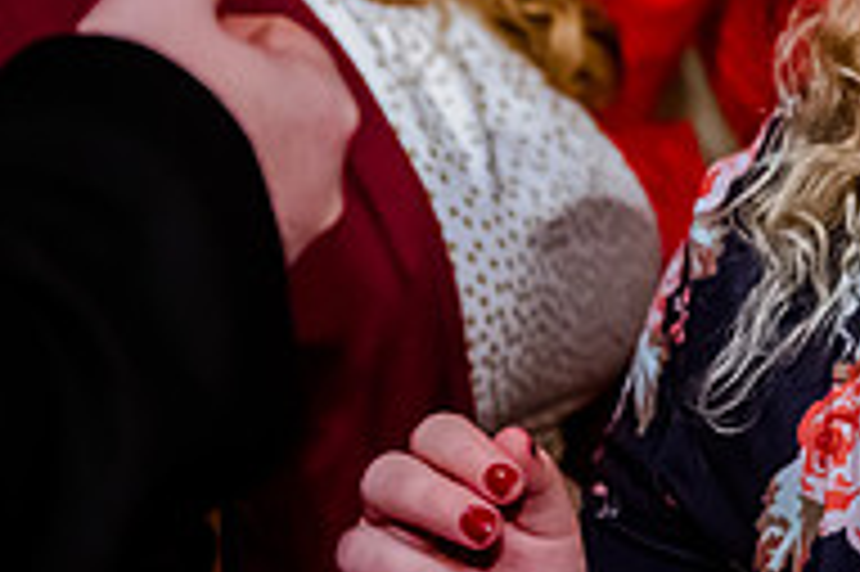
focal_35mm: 167
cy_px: -142
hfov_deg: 12.0
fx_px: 3986
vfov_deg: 8.1
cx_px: 1049
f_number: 2.8
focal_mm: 55
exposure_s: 1/250
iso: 4000
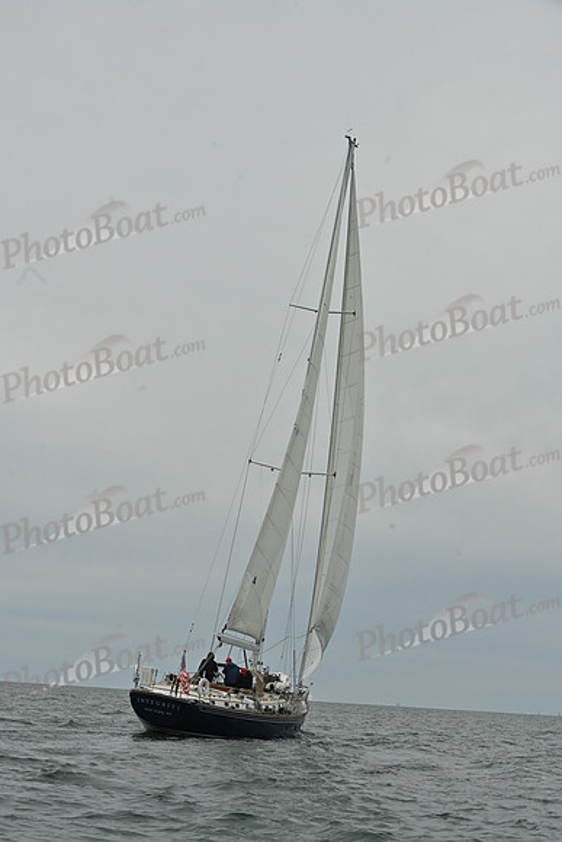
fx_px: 1638
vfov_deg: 28.8
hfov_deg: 19.5
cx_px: 281
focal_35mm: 70
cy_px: 421
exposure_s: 1/1250
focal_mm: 70
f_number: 11
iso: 320
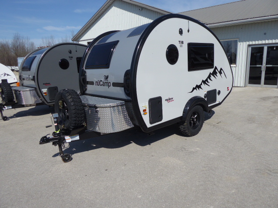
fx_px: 193
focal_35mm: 24
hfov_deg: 71.6
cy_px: 104
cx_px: 139
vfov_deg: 56.8
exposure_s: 1/1600
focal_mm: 4.3
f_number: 3.3
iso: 80
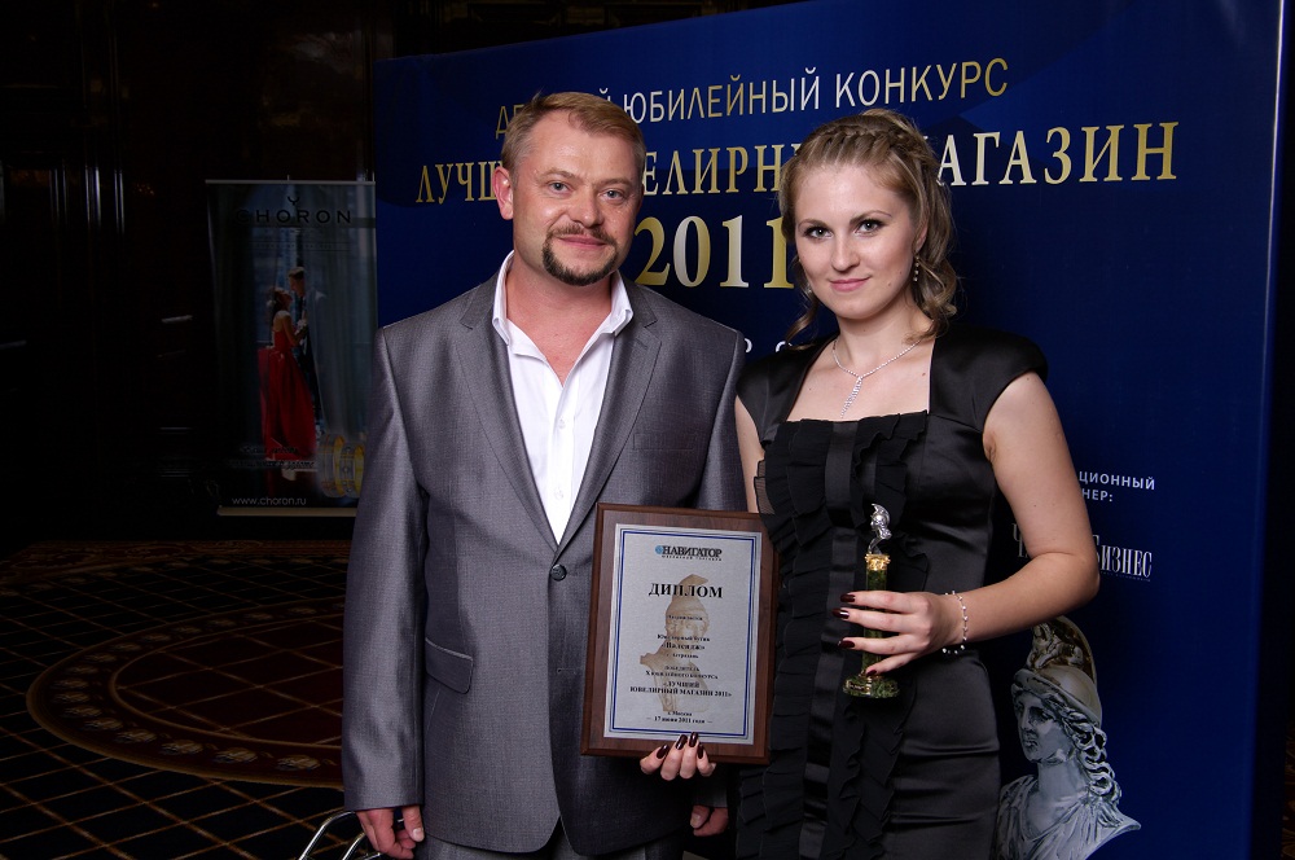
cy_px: 430
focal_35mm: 39
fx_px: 1401
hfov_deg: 49.6
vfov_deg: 34.1
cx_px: 648
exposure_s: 1/60
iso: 200
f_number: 8
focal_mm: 26
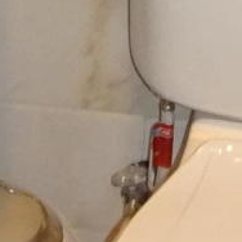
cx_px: -109
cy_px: -524
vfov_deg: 6.9
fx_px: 1788
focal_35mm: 226
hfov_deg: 7.6
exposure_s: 1/30
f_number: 3.5
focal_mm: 4.1
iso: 200
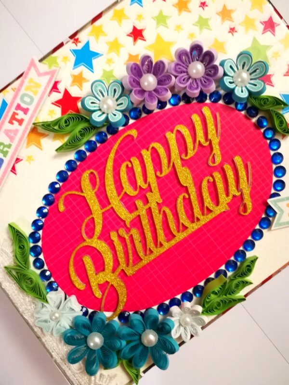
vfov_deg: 67.3
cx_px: 144
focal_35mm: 26
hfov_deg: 53.1
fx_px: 289
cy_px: 192
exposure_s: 1/20
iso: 500
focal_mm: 3.83
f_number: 2.2
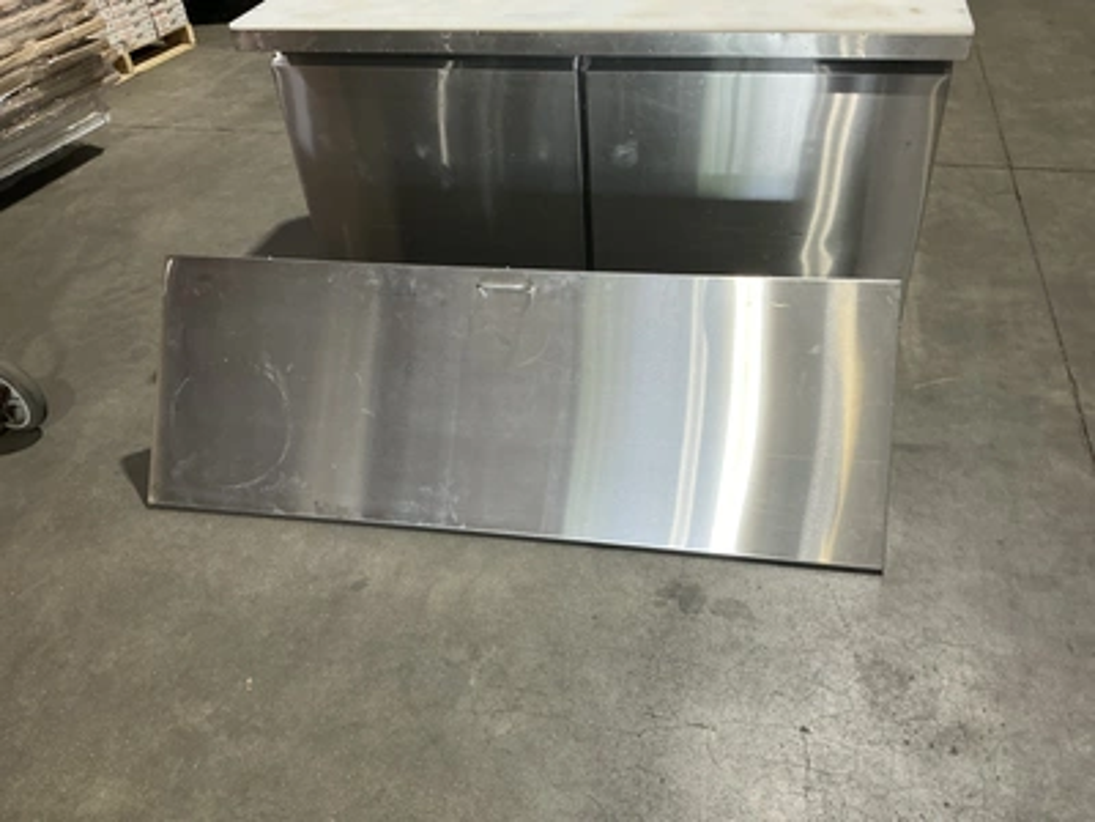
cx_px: 548
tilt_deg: -36.7
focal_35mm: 28
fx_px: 886
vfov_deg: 49.7
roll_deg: +4.2
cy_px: 411
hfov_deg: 63.4
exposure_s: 1/60
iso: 100
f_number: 1.8
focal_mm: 3
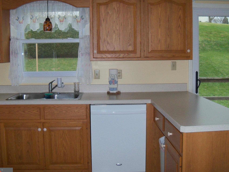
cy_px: 76
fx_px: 278
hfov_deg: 44.8
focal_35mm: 42
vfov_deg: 34.3
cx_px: 117
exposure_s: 1/30
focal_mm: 6.2
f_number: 3.5
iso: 200
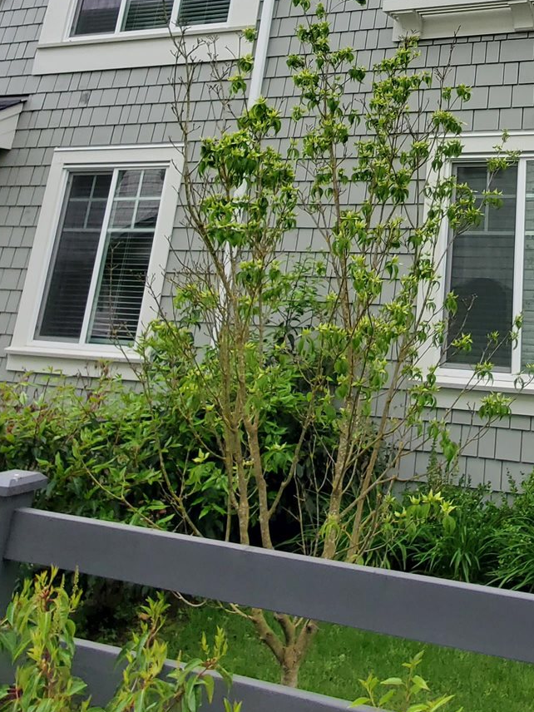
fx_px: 720
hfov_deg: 36.8
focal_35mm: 35
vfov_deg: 45.8
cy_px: 29
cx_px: 526
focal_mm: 1.8
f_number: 2.2
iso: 50
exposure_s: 1/574
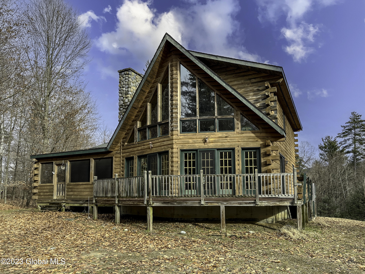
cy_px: 137
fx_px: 253
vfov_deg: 56.8
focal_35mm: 24
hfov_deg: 71.6
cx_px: 182
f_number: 1.8
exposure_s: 1/1700
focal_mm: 6.86
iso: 80
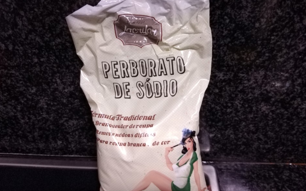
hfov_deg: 66.5
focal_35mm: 28
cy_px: 88
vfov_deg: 44.5
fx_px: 234
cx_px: 153
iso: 638
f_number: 1.8
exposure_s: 1/24
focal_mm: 3.6
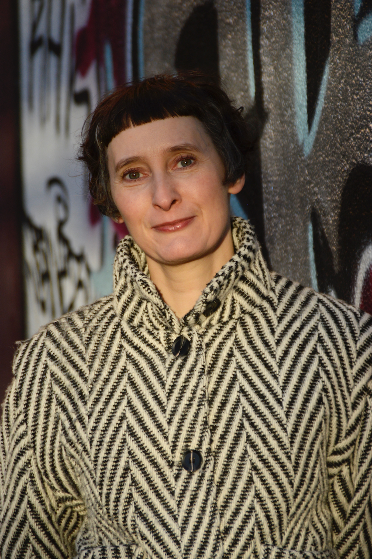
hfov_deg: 4.6
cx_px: 186
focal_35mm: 300
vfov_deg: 6.9
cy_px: 280
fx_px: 4655
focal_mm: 200
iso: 400
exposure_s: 1/640
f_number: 6.3
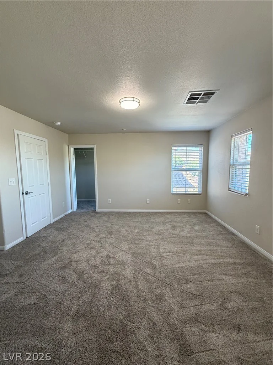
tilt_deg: -4.6
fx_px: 147
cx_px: 136
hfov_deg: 85.7
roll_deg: +0.7
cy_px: 182
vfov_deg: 102.1
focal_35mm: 14
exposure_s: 1/60
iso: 320
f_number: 2.2
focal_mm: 2.22
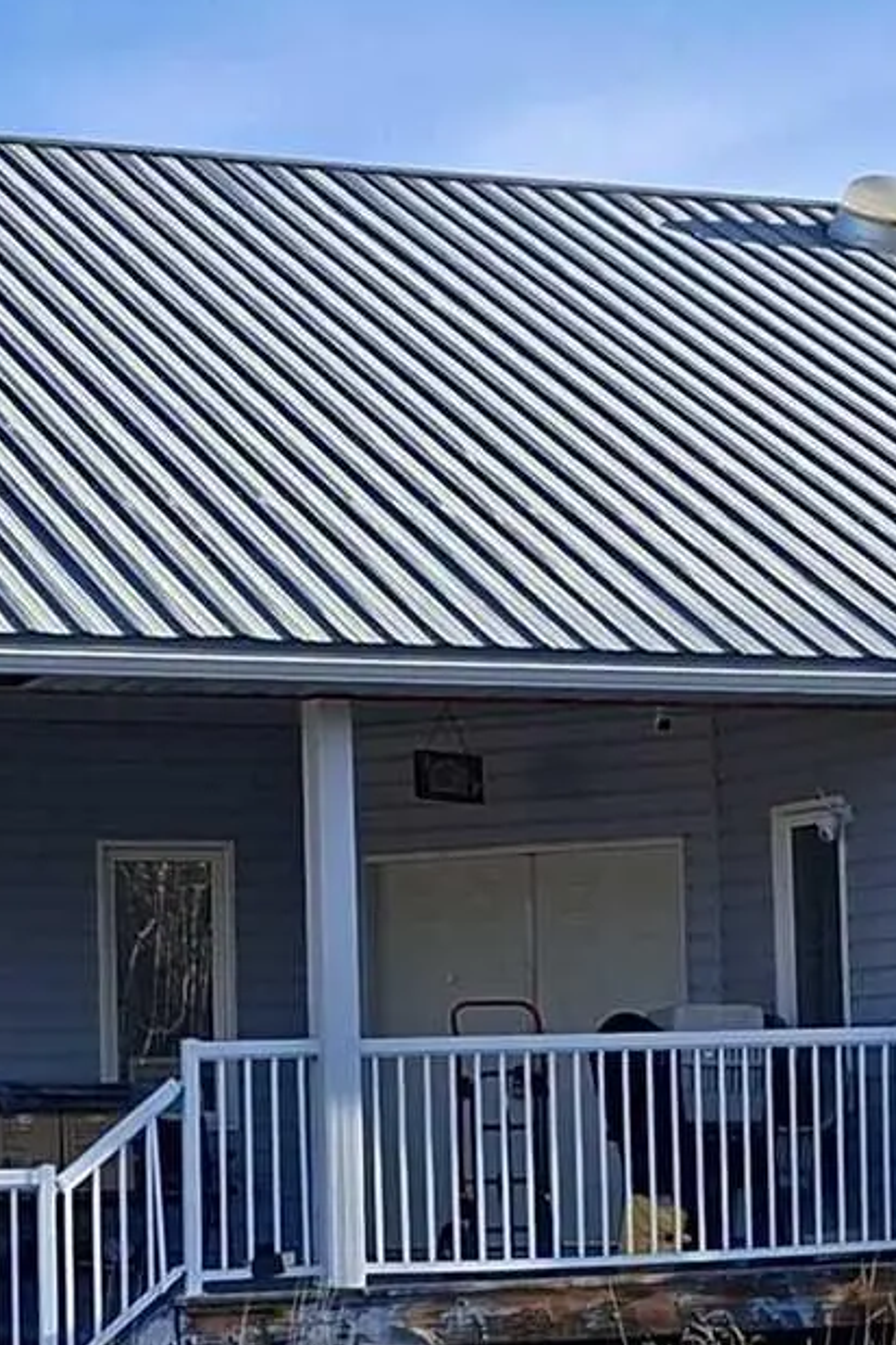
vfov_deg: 17.2
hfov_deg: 11.5
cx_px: 761
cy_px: 788
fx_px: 4442
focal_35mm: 119
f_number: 1.8
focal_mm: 5.54
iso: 50
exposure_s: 1/1608
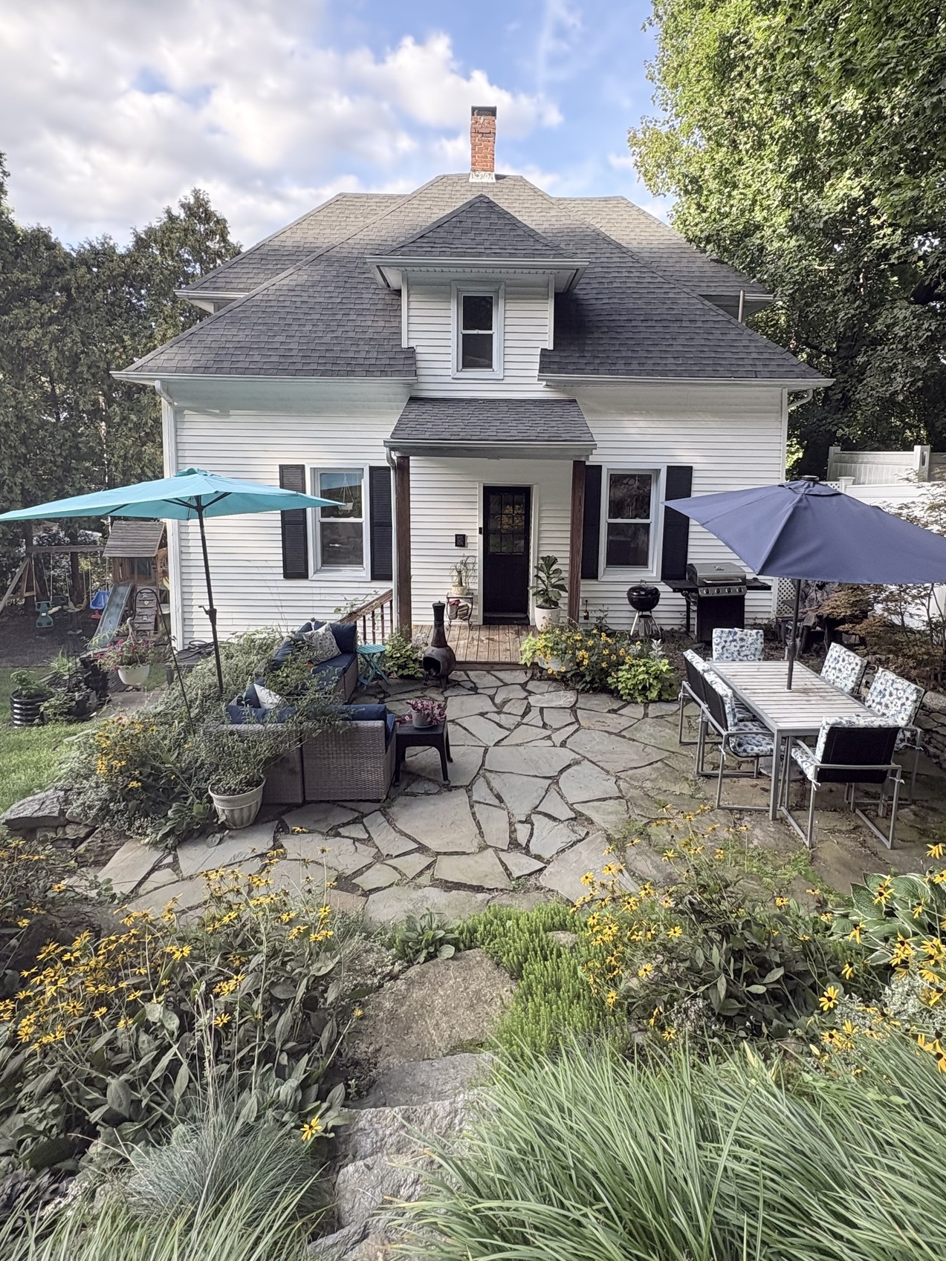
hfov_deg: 68.6
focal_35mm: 19
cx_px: 496
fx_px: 692
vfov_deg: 84.2
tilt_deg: -7.4
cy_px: 546
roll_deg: -0.4
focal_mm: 2.22
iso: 64
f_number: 2.2
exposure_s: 1/211
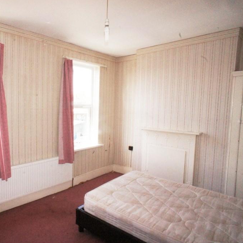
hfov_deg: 50.5
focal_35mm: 31
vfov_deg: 52.5
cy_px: 122
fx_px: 246
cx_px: 63
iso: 1600
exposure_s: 1/60
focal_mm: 16
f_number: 22
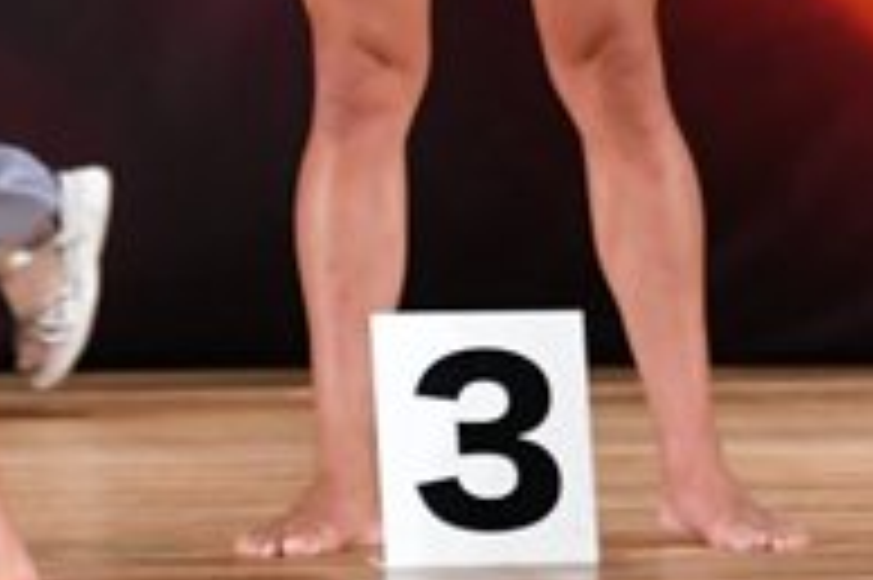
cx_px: -529
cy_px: -405
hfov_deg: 2.4
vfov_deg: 1.6
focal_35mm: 866
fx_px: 20982
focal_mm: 145
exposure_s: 1/400
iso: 3200
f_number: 5.6
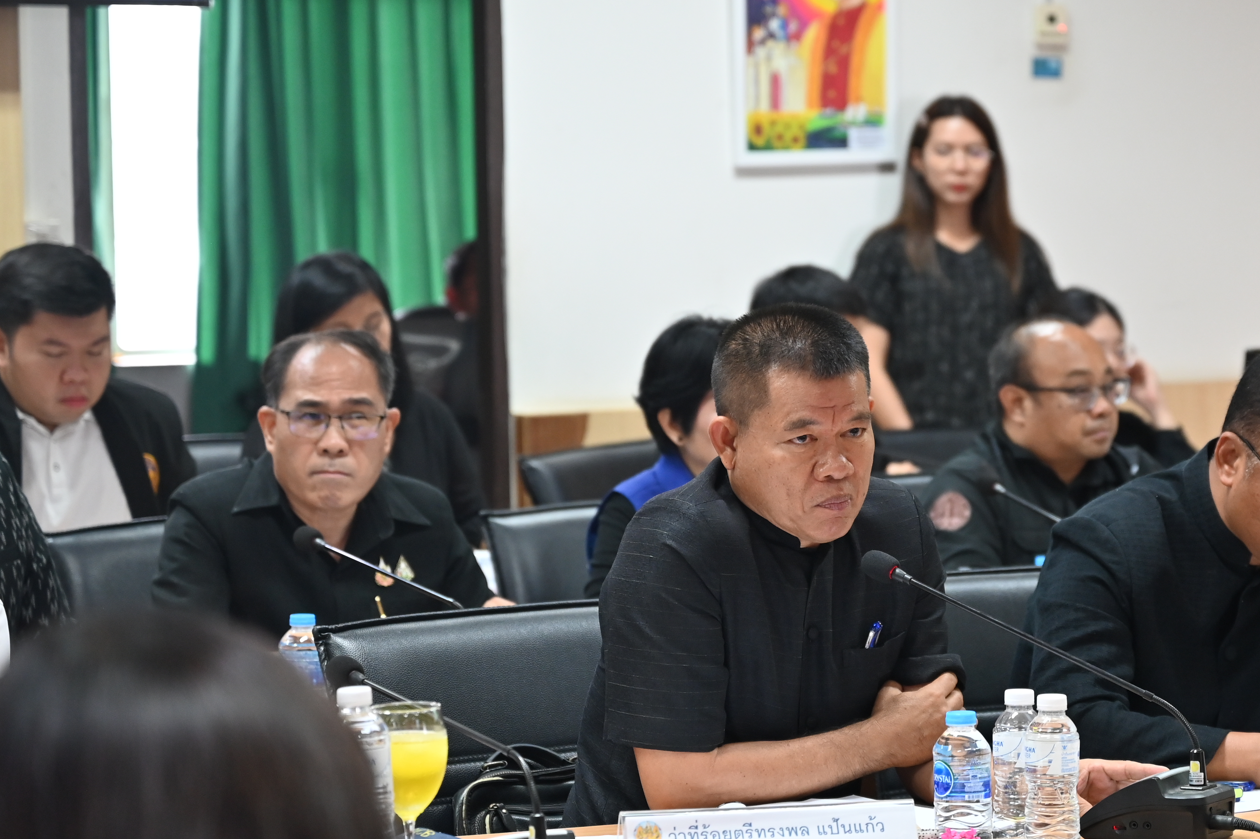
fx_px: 4128
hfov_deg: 17.3
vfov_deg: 11.6
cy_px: 454
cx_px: 923
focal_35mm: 118
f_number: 2.8
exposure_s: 1/125
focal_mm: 70
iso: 1100
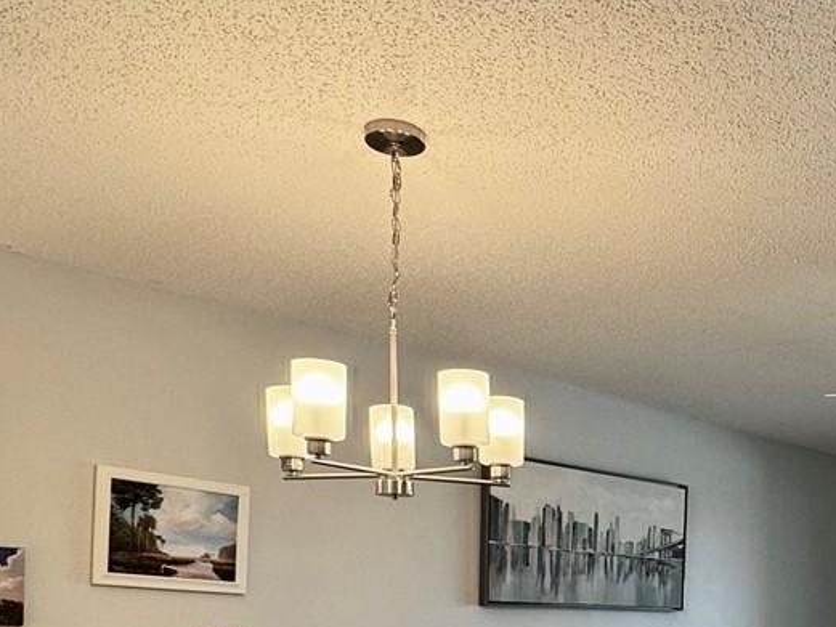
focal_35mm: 43
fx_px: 1039
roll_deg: -1.0
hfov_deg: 40.7
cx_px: 741
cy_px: 651
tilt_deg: -2.1
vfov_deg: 30.8
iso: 125
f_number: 2.2
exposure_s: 1/120
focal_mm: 2.22
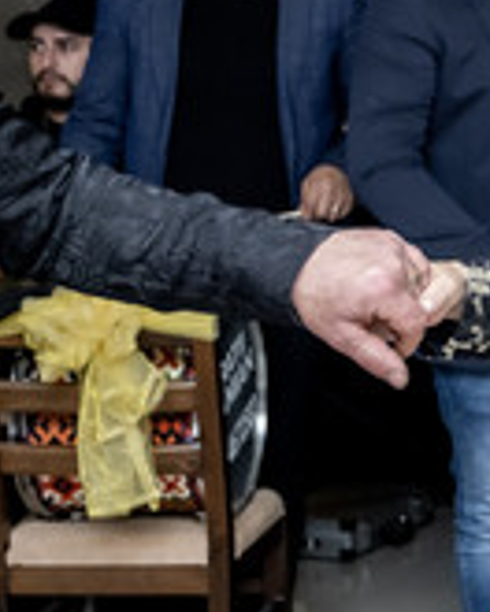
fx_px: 2375
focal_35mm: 131
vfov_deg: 14.6
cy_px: 117
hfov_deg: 10.8
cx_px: 973
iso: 800
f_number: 2.8
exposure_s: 1/160
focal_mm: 24.2
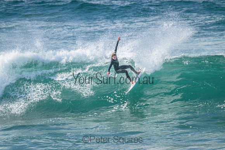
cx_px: 112
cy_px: 75
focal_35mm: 800
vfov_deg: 1.7
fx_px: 5001
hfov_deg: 2.6
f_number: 11
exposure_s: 1/1600
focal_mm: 800
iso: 2800
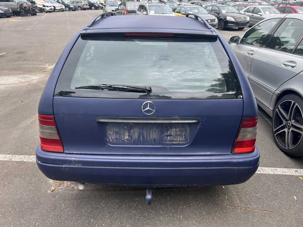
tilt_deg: -24.0
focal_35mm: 26
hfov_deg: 67.3
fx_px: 228
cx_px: 152
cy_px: 114
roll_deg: -0.9
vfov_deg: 53.1
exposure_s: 1/965
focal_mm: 5.7
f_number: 1.5
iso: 50
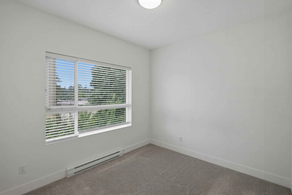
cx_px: 146
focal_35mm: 16
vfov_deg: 73.8
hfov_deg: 96.7
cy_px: 98
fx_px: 130
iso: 640
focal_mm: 16
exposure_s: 1/160
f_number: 10
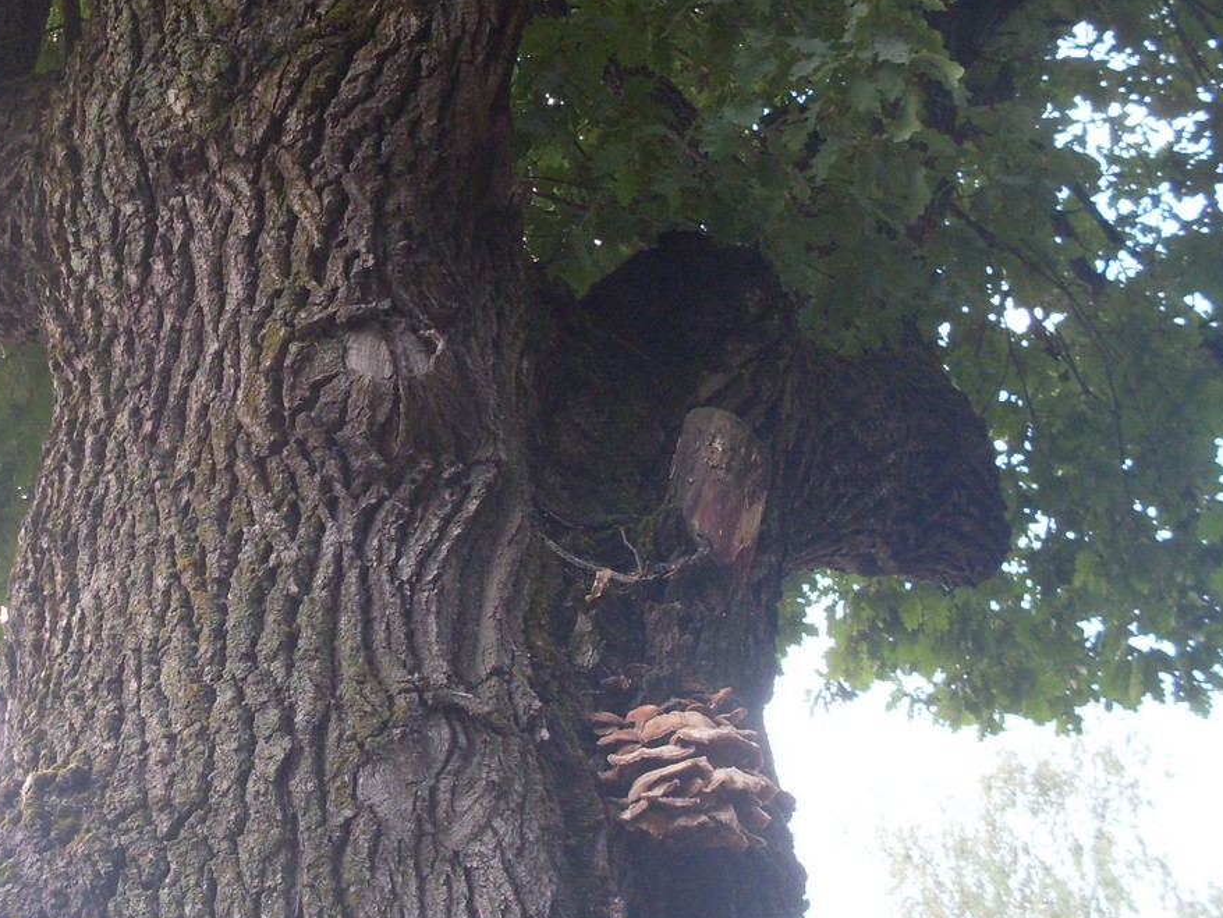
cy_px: 455
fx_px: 2191
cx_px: 334
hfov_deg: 30.8
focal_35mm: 62
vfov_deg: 23.7
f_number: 2.8
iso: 100
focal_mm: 6.3
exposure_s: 1/60
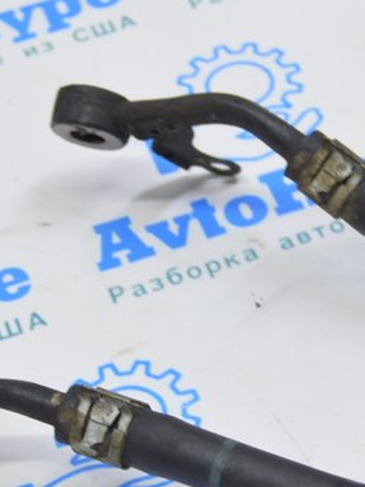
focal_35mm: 133
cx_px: 328
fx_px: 1877
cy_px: 302
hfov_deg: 11.0
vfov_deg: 14.8
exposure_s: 1/20
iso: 400
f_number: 5.6
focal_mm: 31
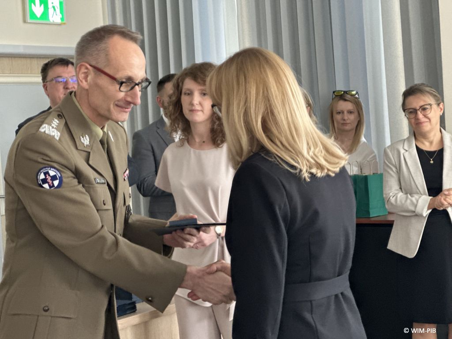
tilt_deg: -1.7
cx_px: 226
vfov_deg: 19.1
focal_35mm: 77
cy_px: 170
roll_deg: +4.3
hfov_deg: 25.3
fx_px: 1005
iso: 400
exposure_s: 1/40
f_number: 2.8
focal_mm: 9
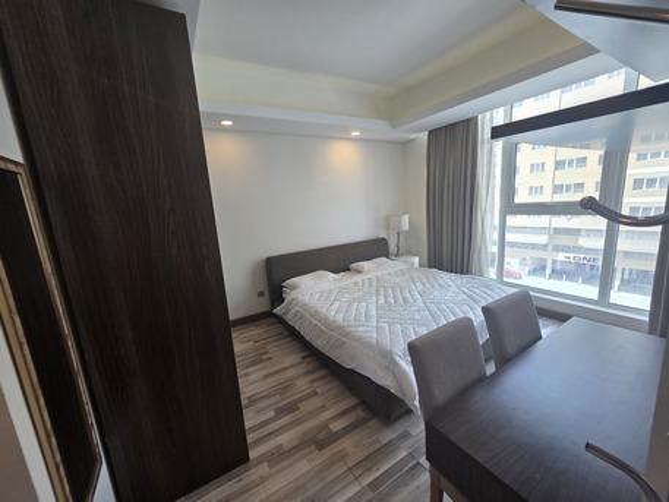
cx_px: 334
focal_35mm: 13
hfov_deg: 106.2
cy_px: 251
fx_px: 251
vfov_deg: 89.9
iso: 50
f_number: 1.9
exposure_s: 1/100
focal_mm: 2.2
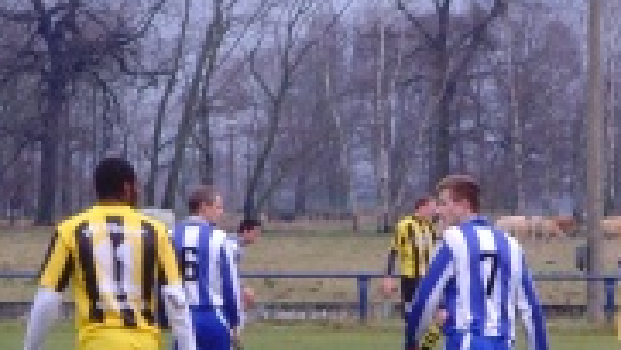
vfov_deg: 3.5
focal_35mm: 352
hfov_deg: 6.1
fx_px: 5799
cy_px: 290
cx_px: 381
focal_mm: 19.8
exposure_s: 1/60
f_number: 4.5
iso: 120
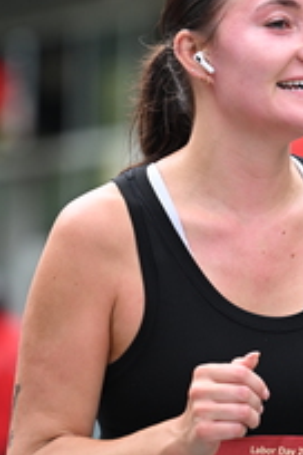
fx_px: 5454
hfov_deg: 3.2
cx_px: 235
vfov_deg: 4.8
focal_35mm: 432
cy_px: 181
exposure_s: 1/2000
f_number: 2.8
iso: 640
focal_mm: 160
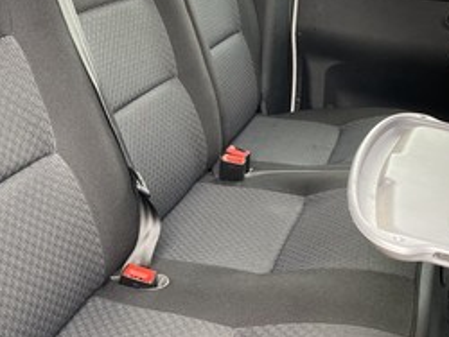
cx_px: 242
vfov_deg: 27.6
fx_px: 688
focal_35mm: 53
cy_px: 187
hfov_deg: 36.1
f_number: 1.8
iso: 125
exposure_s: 1/113
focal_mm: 4.25
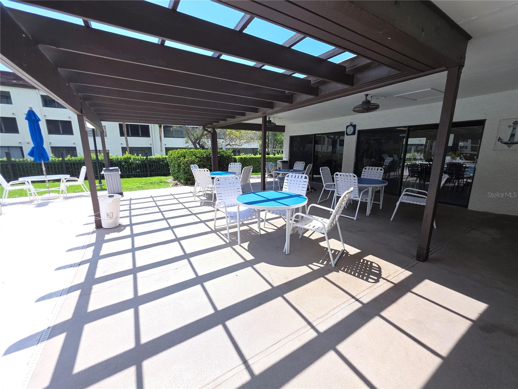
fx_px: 195
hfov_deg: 106.2
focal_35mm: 13
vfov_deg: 89.9
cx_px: 259
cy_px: 194
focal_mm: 2.2
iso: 20
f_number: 1.9
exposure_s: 1/421
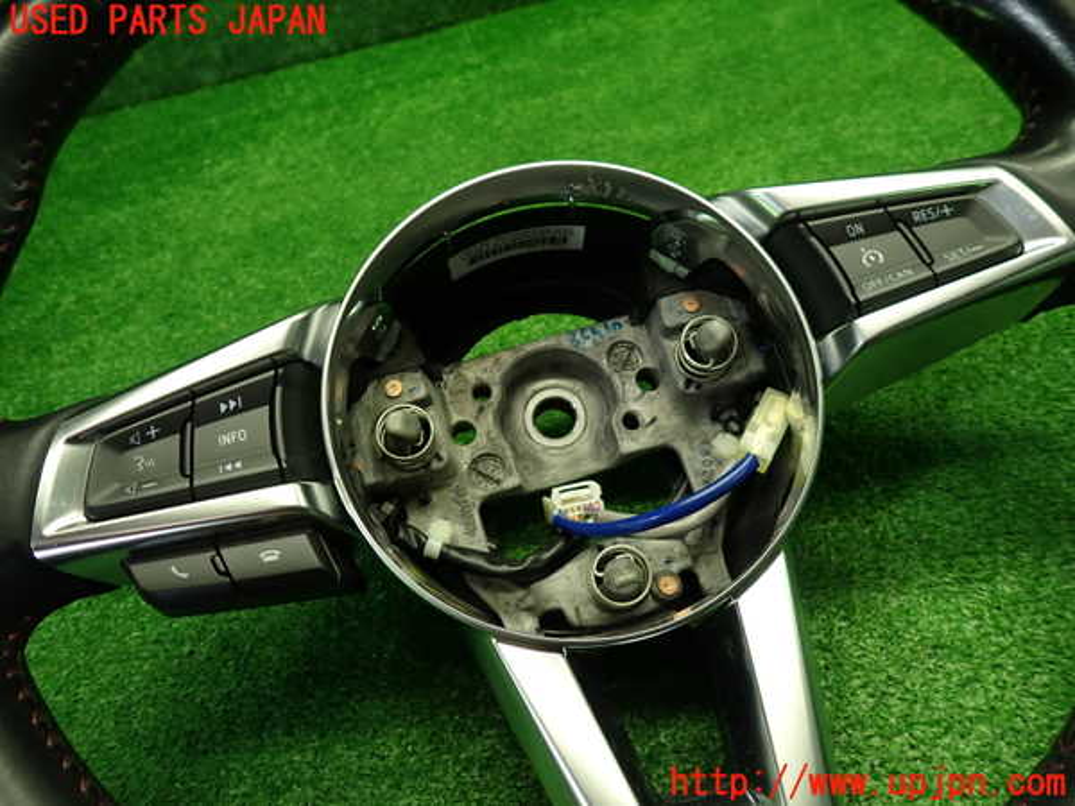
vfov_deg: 54.9
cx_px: 538
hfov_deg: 69.4
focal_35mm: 25
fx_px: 776
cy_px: 403
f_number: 2
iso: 200
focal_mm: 4.5
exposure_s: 1/60
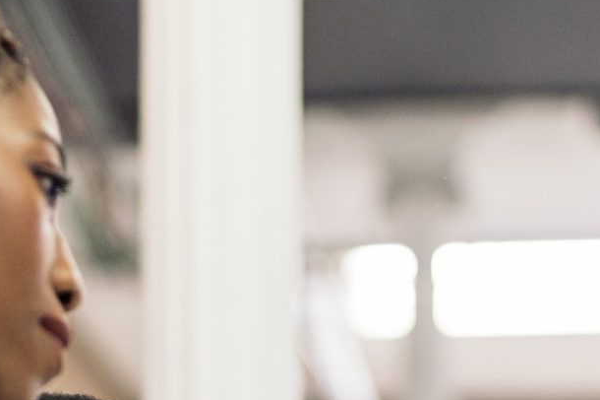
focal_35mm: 210
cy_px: 669
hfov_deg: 9.8
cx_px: 195
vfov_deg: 6.4
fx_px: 3498
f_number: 1.4
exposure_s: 1/200
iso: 800
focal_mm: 50
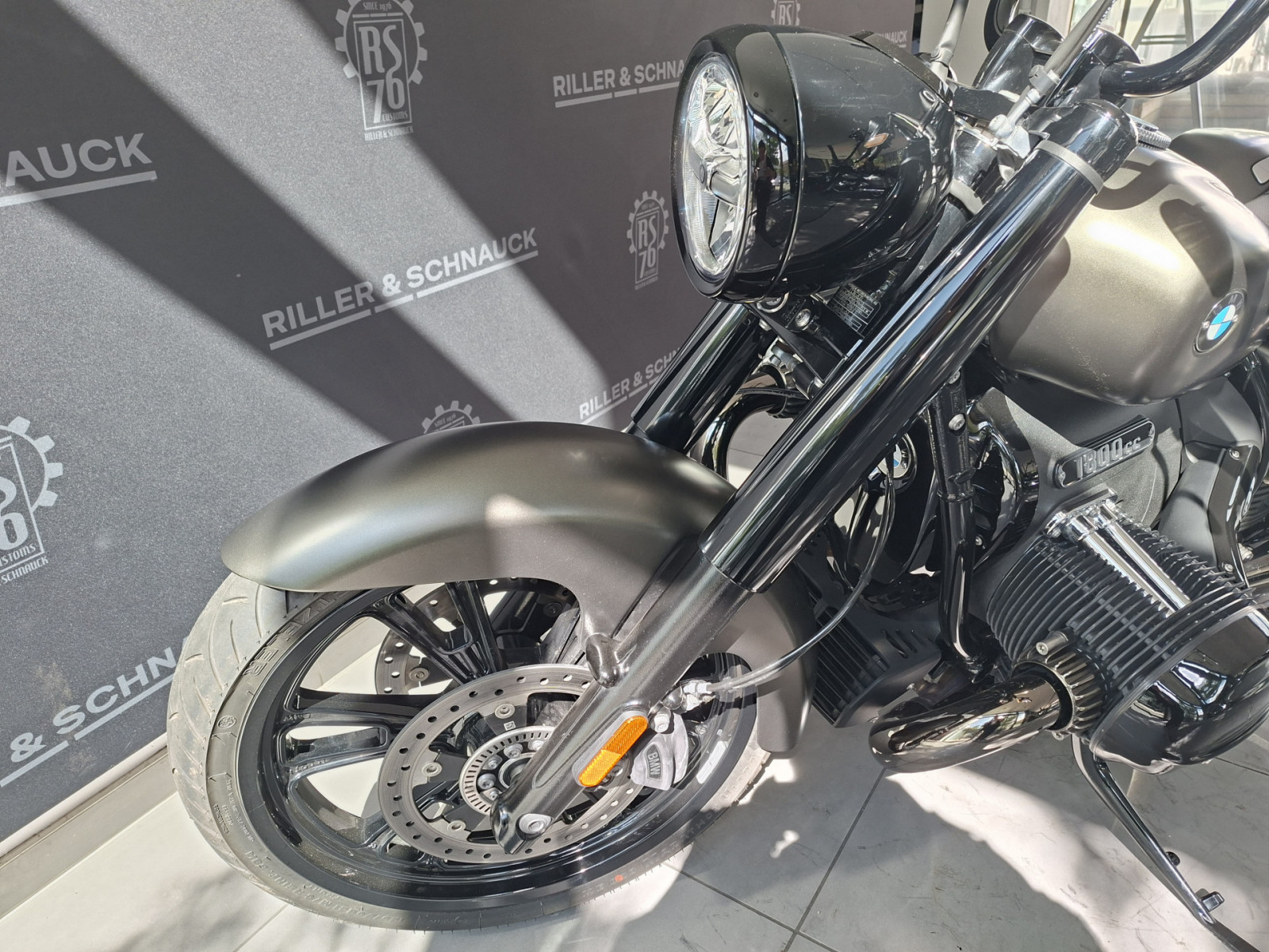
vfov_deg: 58.9
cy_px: 476
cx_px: 634
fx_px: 843
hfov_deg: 73.9
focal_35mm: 23
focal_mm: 5.54
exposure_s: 1/135
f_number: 1.8
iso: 40
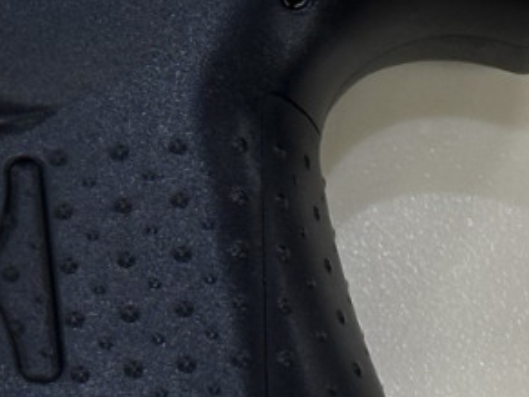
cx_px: -87
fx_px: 4019
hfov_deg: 7.5
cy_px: -62
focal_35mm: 263
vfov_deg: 5.6
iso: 64
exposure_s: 1/100
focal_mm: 6.9
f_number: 1.8
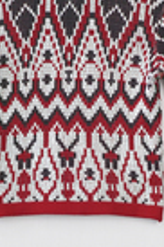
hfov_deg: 10.1
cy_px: 149
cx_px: 69
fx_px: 932
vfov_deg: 15.1
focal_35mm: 136
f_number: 7.1
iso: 320
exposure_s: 1/50
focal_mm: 32
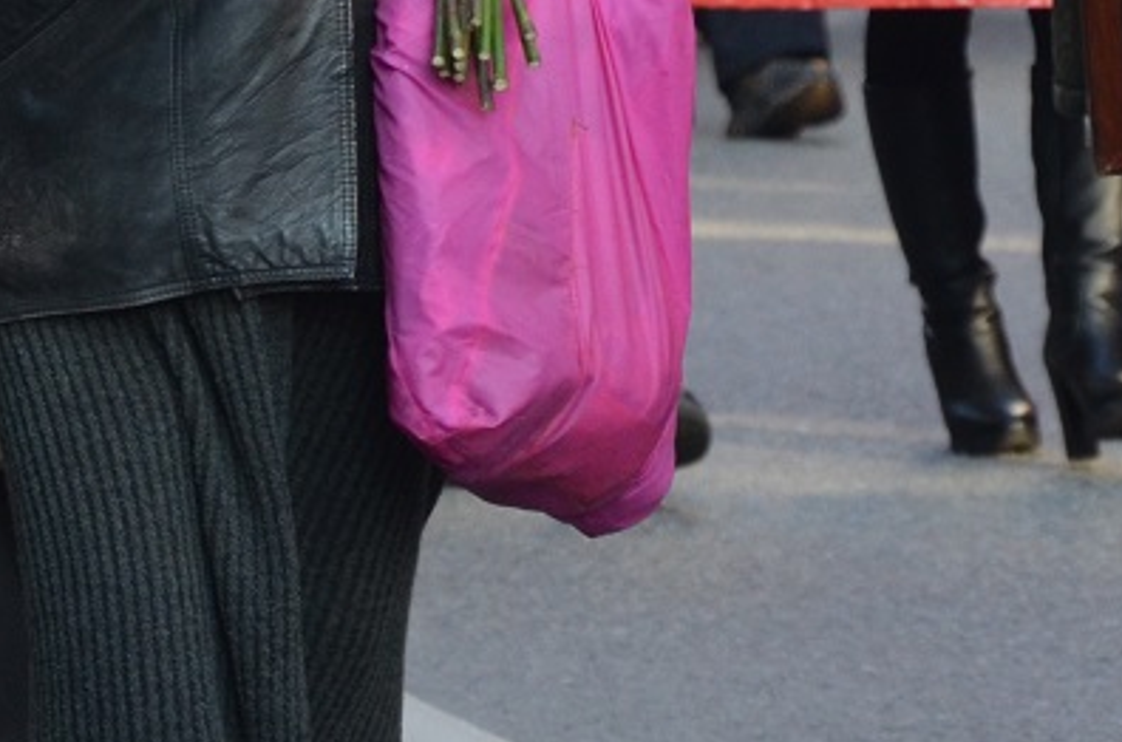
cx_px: 815
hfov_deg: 3.5
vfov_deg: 2.3
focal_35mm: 589
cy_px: -337
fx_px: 18309
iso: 640
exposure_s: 1/250
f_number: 5.6
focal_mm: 105
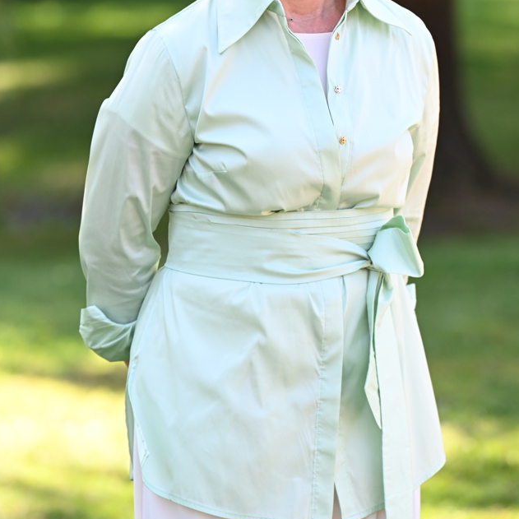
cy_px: 148
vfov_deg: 6.3
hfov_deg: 6.3
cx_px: 255
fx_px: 4733
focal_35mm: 279
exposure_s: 1/640
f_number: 4.5
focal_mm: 200
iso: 800
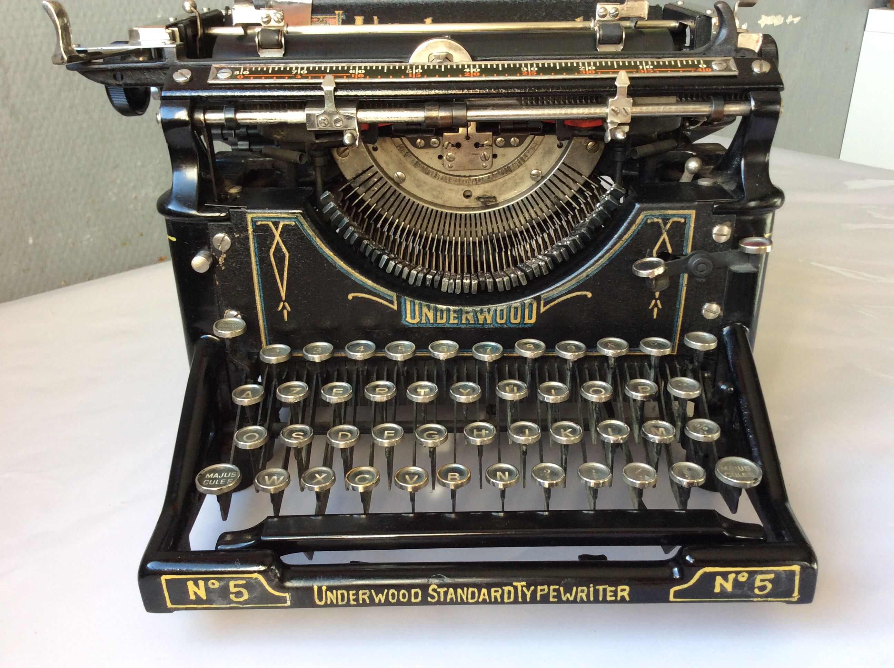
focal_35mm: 32
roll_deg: +2.0
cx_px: 447
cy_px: 334
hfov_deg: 56.9
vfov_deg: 44.1
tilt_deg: -25.9
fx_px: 825
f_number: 2.4
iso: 50
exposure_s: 1/50
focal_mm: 3.3
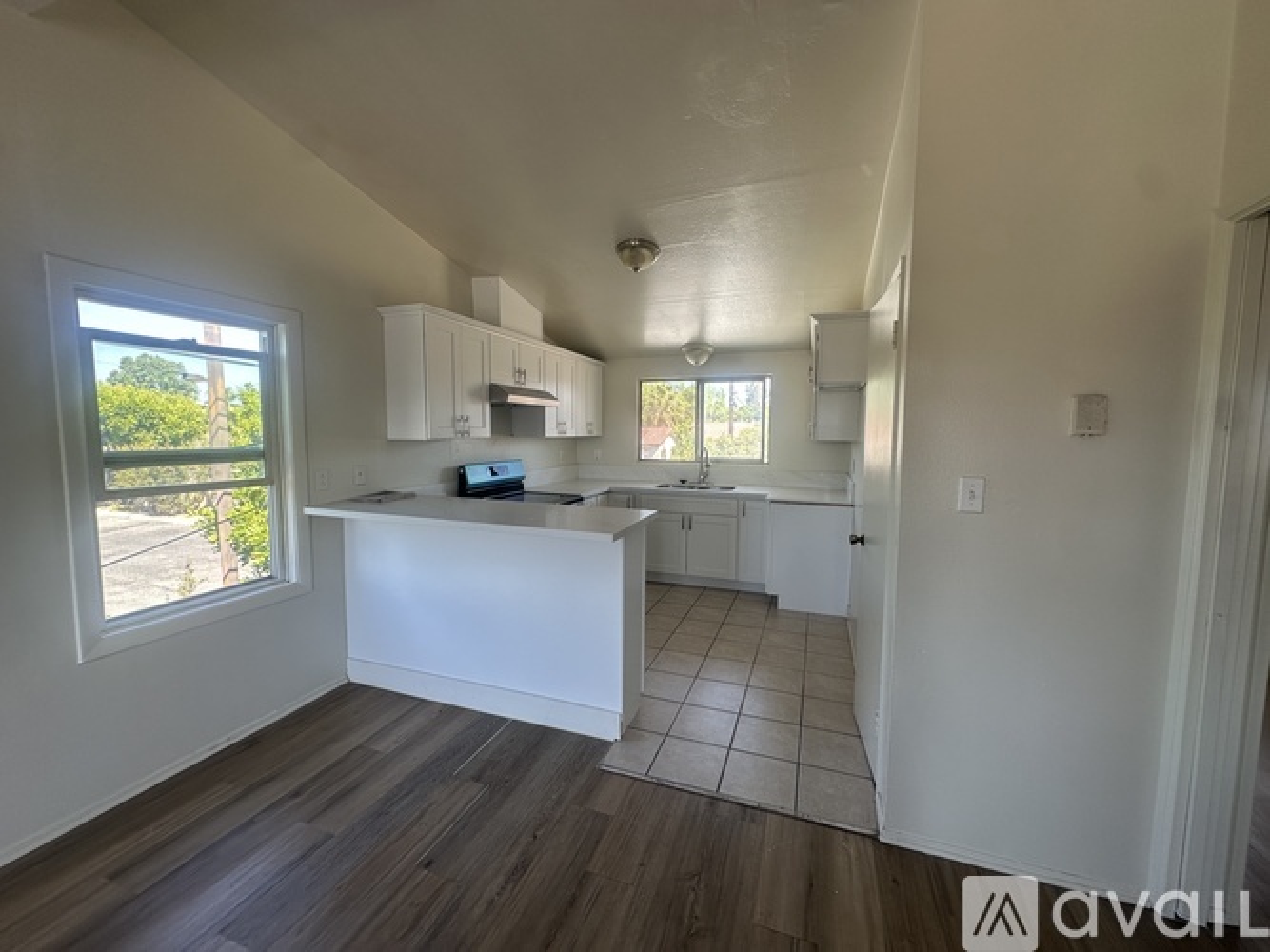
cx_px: 635
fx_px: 514
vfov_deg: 85.7
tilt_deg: -6.0
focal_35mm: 14
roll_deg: -0.6
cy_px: 476
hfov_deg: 102.1
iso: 50
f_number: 2.2
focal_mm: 2.22
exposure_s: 1/99
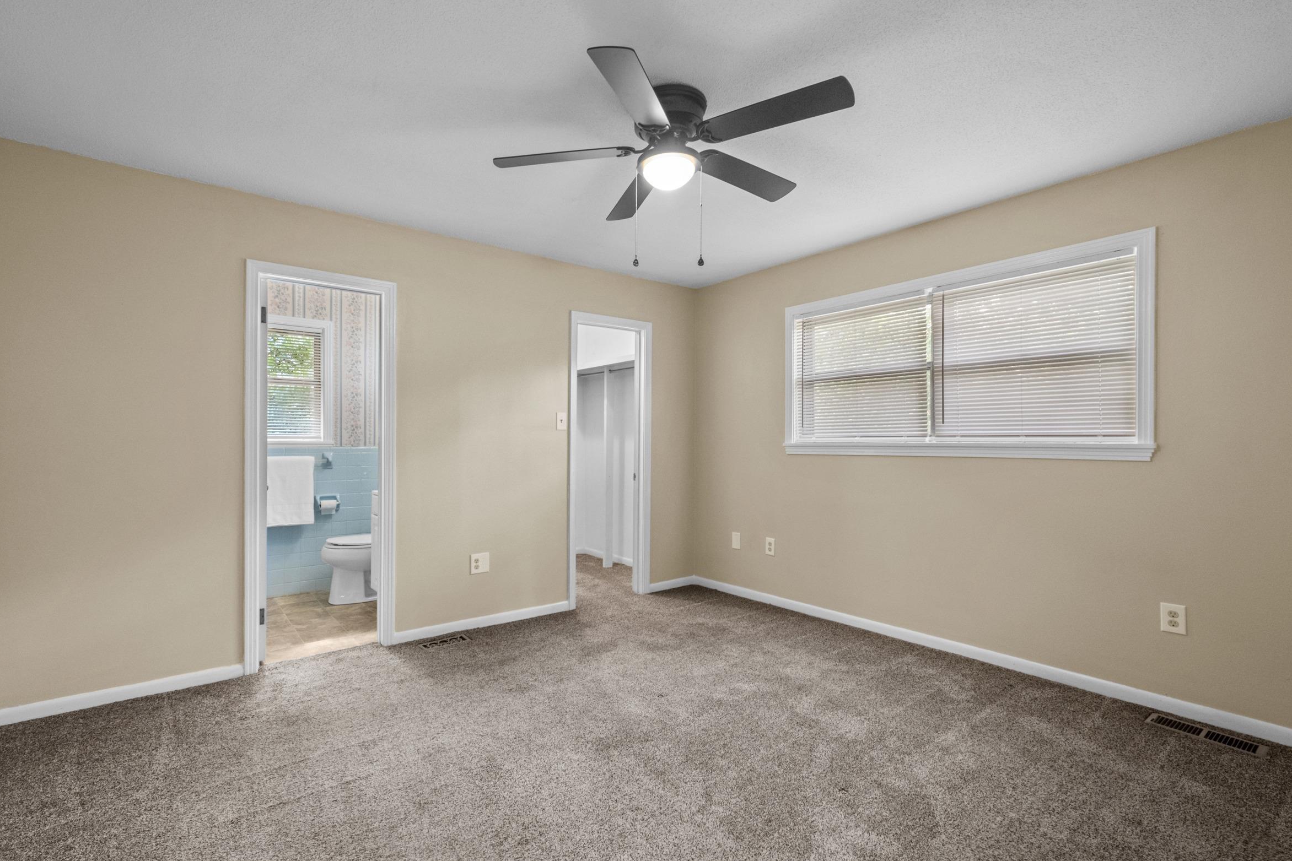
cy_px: 446
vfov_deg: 73.7
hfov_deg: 96.7
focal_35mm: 16
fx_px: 574
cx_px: 619
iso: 800
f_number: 8
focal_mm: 10
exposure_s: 1/1.67
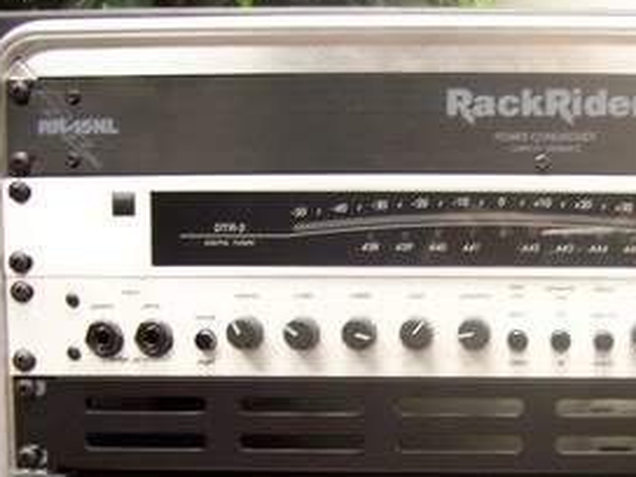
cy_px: 392
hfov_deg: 27.2
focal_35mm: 69
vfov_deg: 21.0
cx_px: 566
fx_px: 1268
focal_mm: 5.6
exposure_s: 1/8
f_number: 2.8
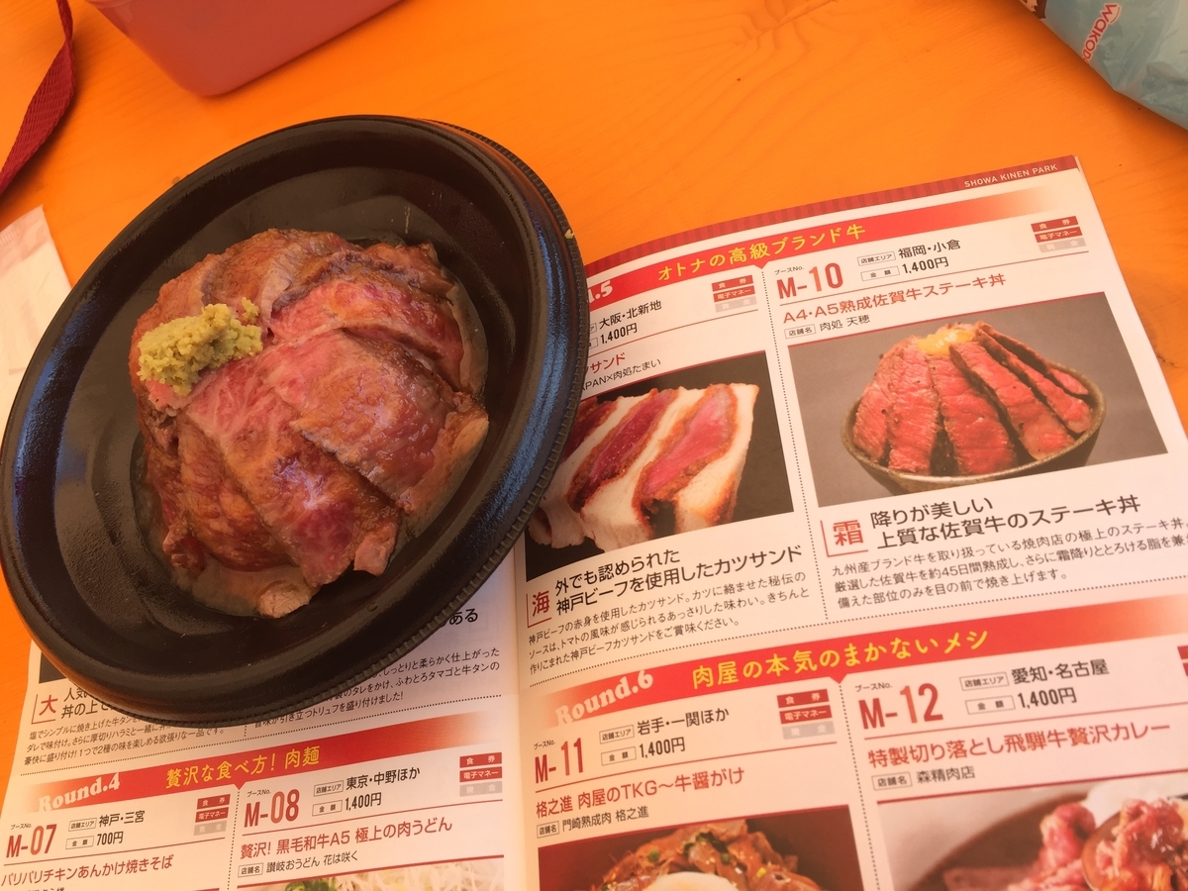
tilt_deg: -56.4
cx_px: 594
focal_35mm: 29
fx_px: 995
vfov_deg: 48.2
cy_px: 446
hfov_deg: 61.7
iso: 32
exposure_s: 1/370
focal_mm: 4.15
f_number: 2.2
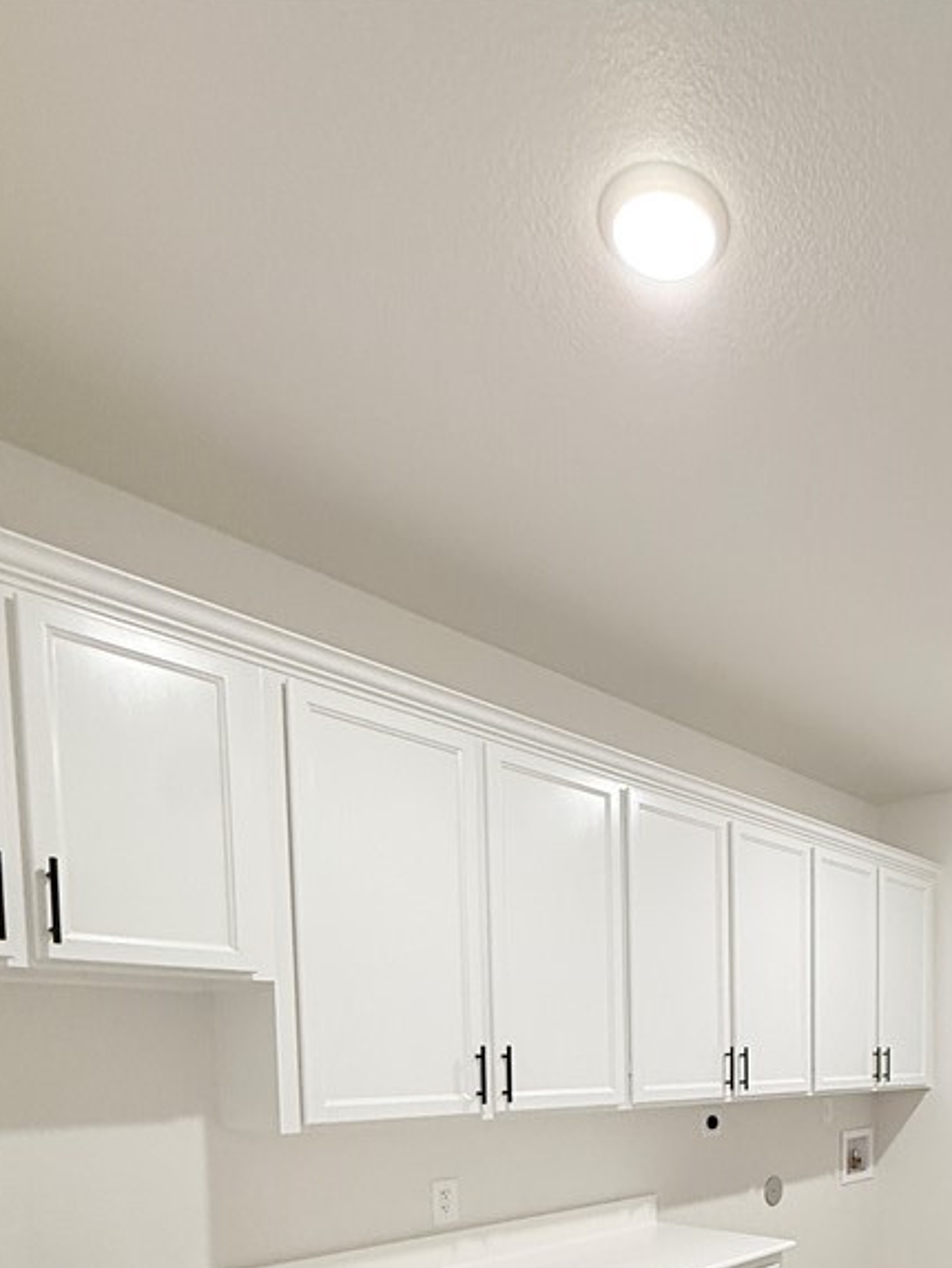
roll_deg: +0.4
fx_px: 916
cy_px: 1122
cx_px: 764
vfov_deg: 59.8
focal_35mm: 25
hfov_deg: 51.4
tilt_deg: -4.2
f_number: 2.2
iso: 320
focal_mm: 2.22
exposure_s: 1/120
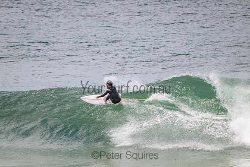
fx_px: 5557
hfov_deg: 2.6
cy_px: 84
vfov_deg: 1.7
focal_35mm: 800
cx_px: 125
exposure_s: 1/2000
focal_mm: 800
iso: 1000
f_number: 11
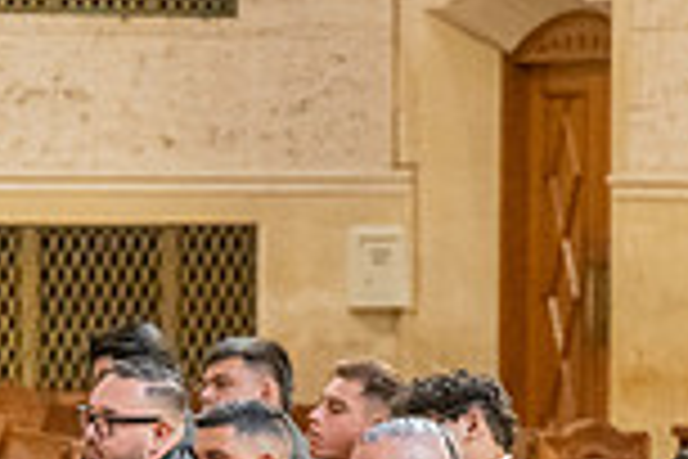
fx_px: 5083
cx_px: 333
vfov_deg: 5.1
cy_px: 610
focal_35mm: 266
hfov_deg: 7.7
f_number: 2.8
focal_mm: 70
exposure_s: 1/160
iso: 2000
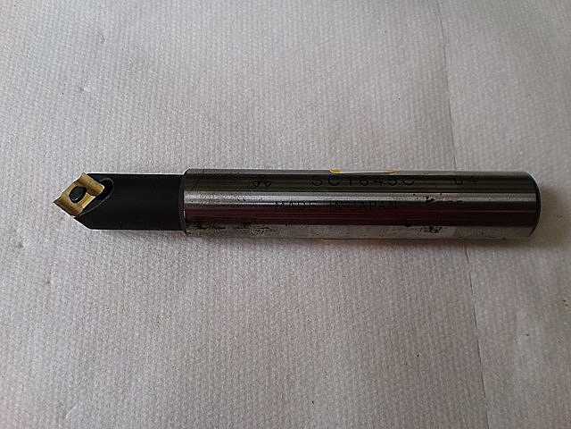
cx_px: 286
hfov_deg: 52.6
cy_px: 214
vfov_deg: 40.7
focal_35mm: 35
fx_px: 577
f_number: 3.1
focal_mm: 6.3
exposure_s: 1/60
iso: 100
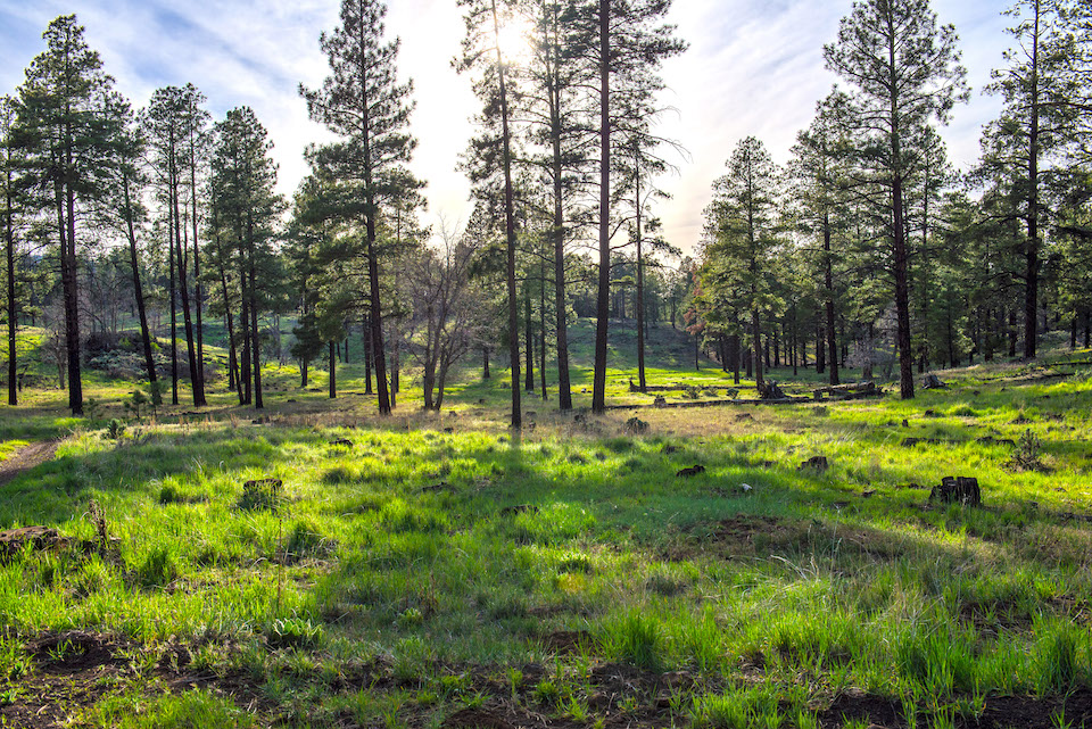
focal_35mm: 35
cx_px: 546
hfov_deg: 54.4
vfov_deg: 37.9
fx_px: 1062
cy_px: 364
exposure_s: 1/1250
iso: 160
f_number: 9
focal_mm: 35
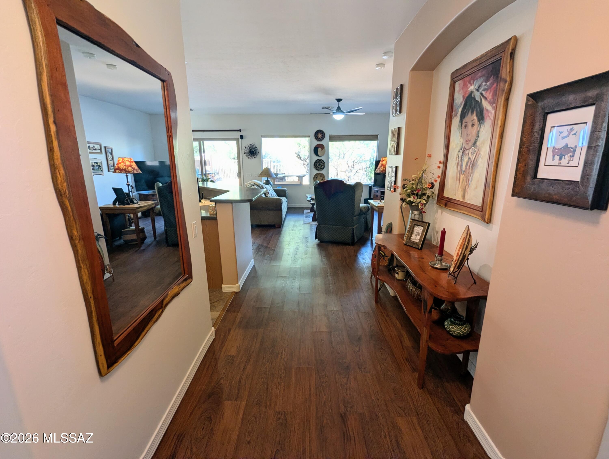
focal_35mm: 16
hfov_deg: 94.4
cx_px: 304
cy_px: 230
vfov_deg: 78.2
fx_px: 282
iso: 111
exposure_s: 1/120
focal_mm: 2.35
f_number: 2.2
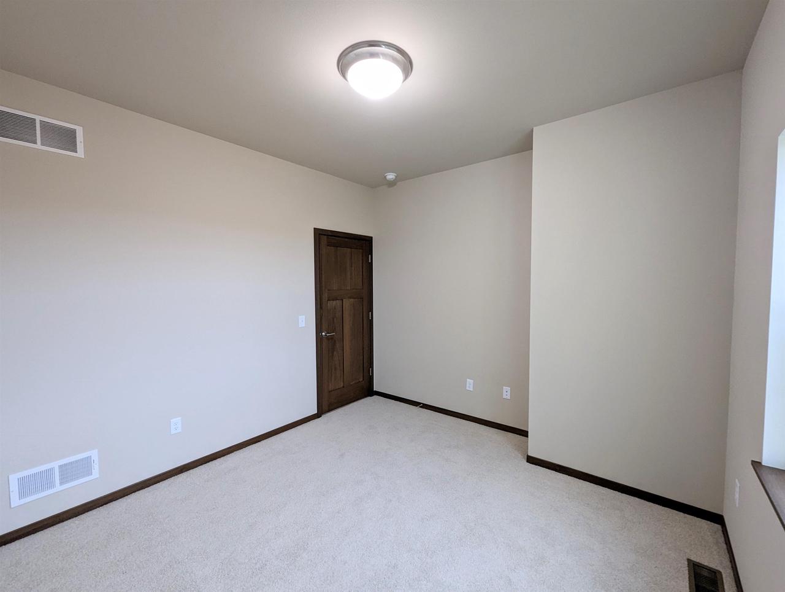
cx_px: 392
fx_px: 295
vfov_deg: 90.1
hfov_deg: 106.1
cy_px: 296
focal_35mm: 13
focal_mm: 1.95
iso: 60
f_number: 2.2
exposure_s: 1/24
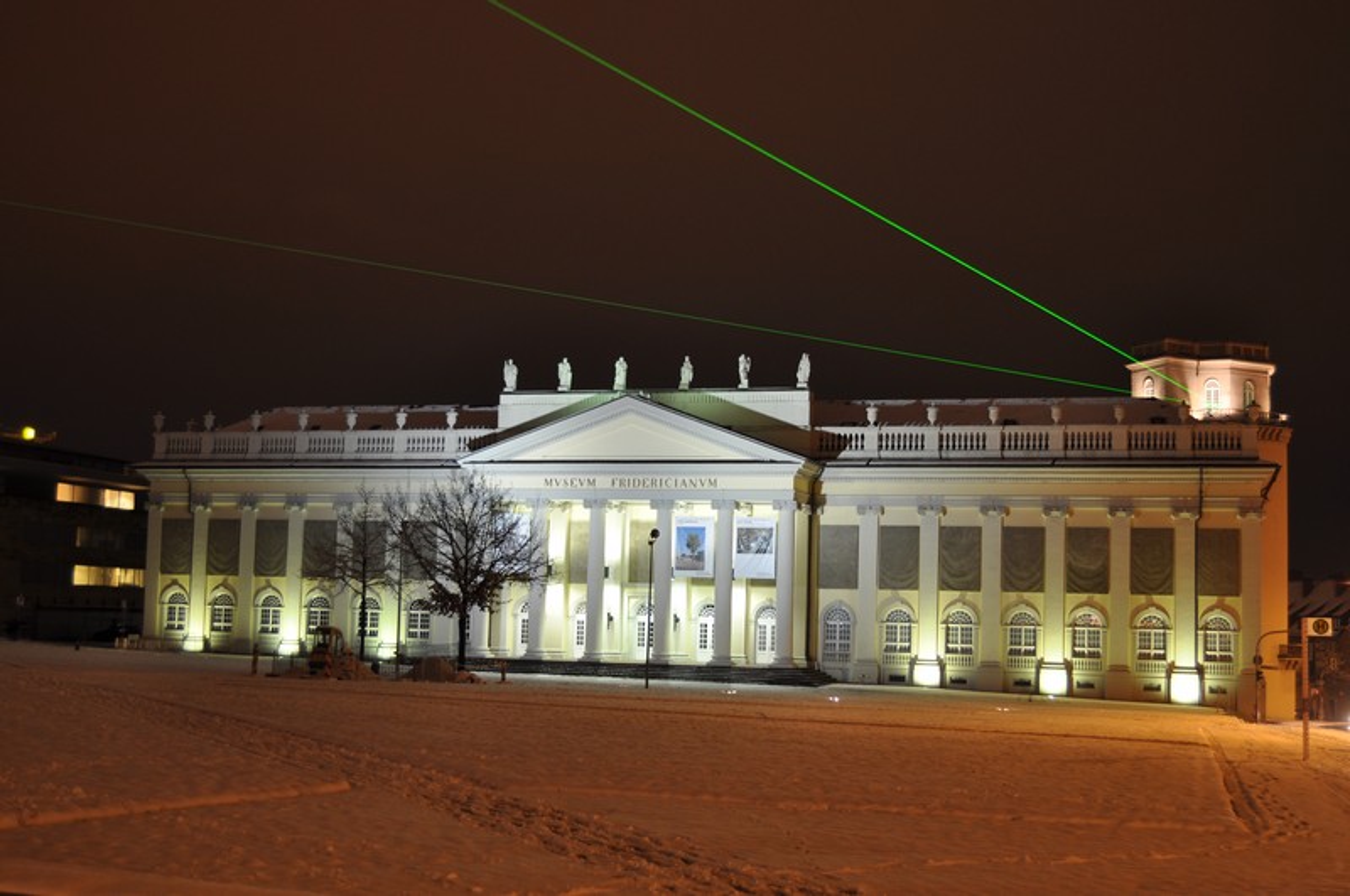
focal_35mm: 45
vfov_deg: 29.8
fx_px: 1685
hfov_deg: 43.7
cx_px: 675
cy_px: 448
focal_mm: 30
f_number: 4.2
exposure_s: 1/1.6
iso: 200
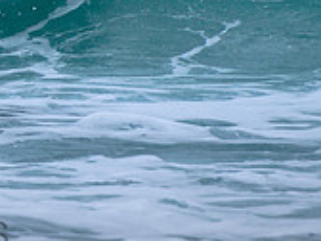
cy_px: -85
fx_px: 16951
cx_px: -98
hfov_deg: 1.1
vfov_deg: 0.8
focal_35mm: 1828
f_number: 5.6
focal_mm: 400
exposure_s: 1/2000
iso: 250
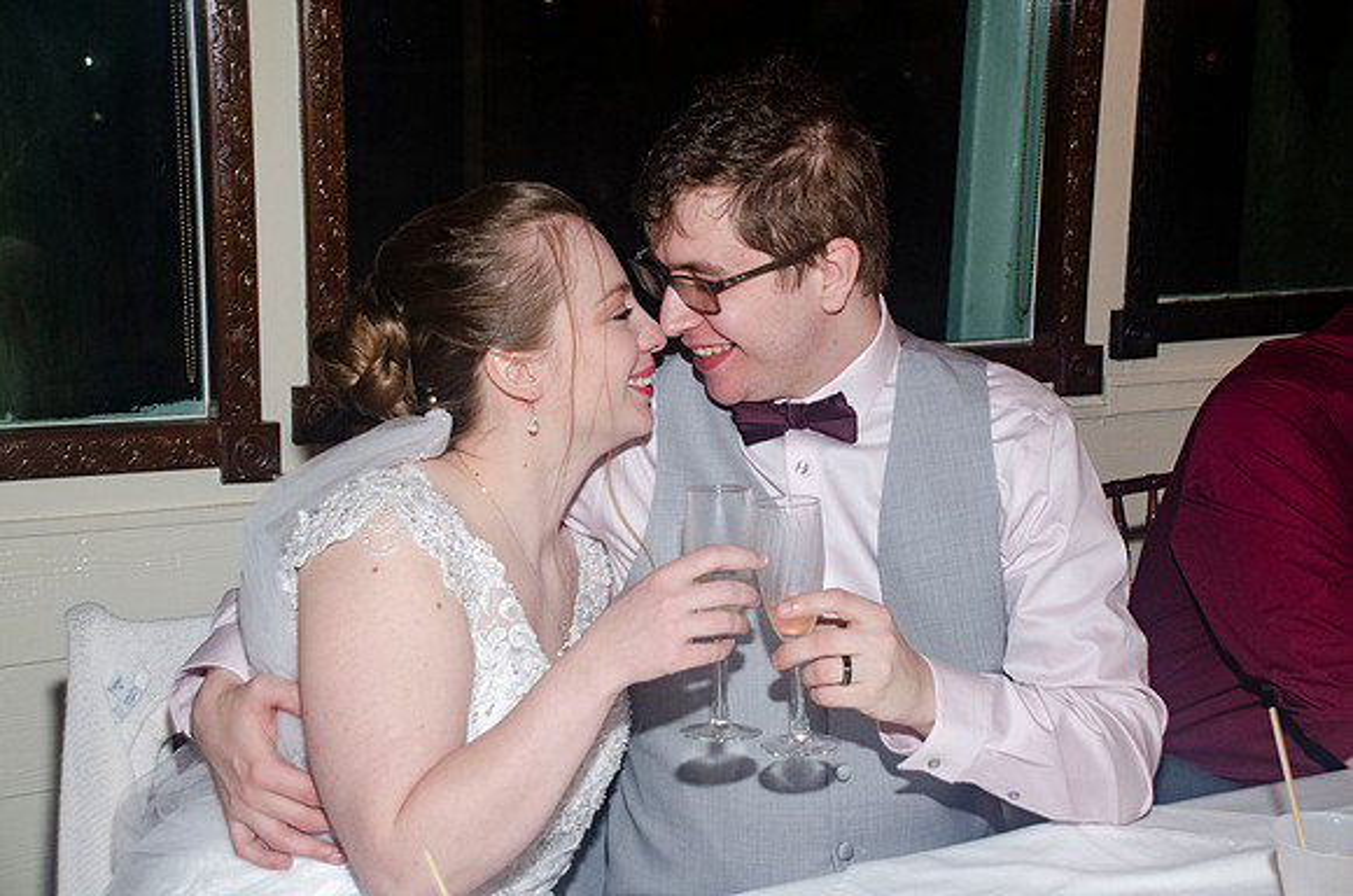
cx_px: 676
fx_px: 2138
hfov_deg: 35.1
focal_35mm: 57
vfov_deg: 23.7
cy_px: 448
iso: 400
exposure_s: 1/60
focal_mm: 38
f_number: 4.5
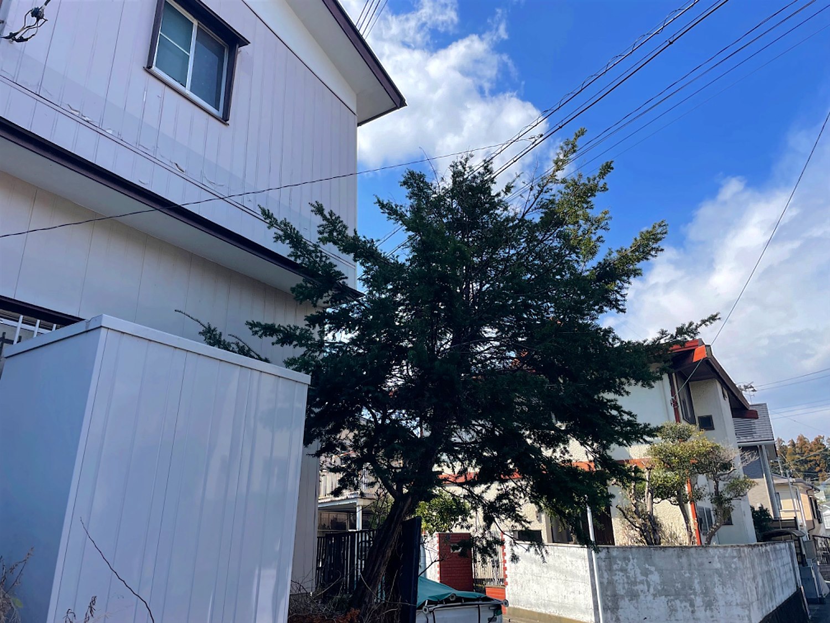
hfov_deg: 67.3
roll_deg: +1.7
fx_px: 623
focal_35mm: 26
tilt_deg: +20.3
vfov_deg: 53.1
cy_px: 312
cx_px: 415
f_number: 1.6
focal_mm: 4.2
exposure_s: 1/2092
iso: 32
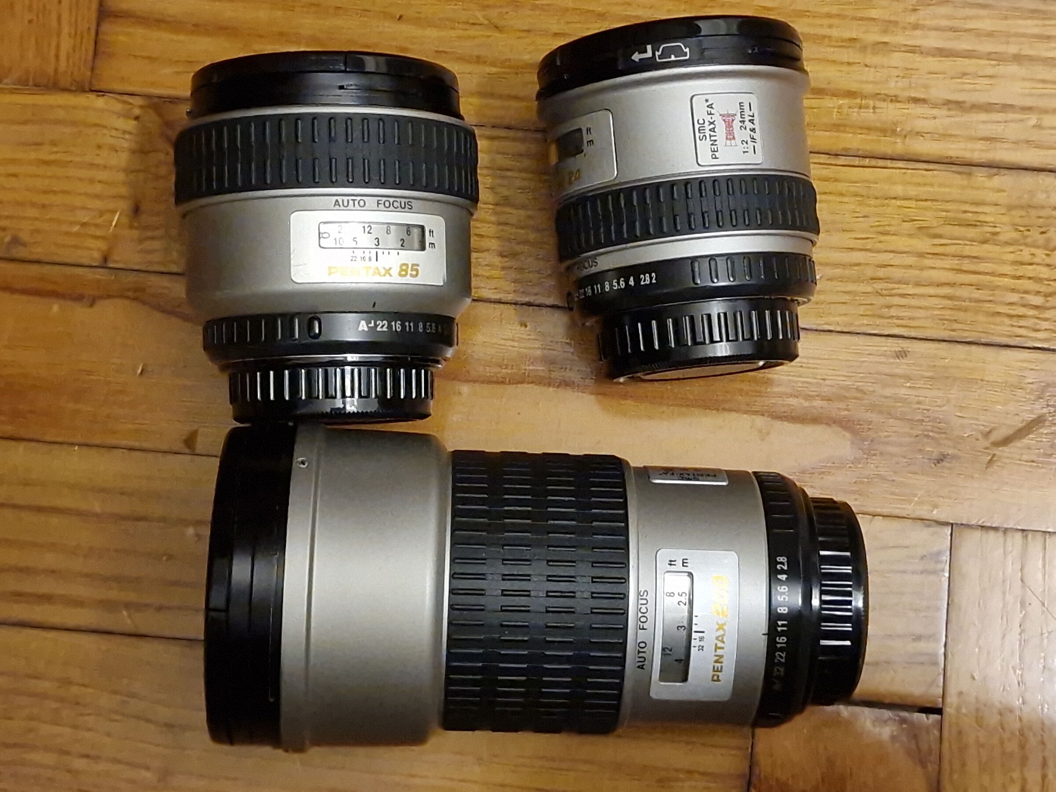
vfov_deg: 58.9
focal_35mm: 23
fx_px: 702
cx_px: 528
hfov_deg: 73.9
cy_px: 396
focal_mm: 6.4
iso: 500
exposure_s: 1/25
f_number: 1.8
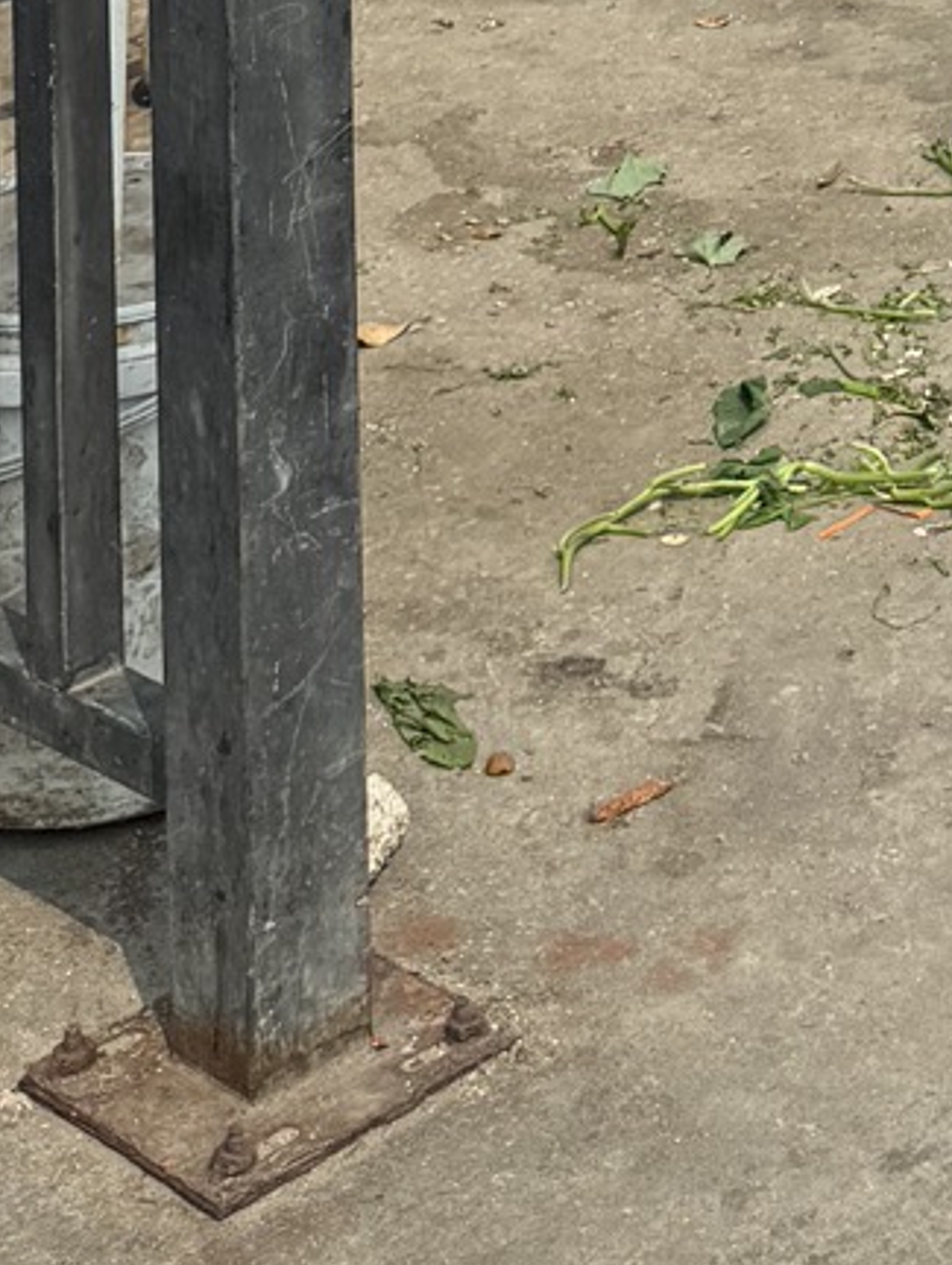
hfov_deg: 12.5
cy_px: -1215
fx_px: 4062
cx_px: 1532
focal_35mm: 111
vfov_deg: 14.8
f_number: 1.78
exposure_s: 1/4950
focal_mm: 6.76
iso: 80
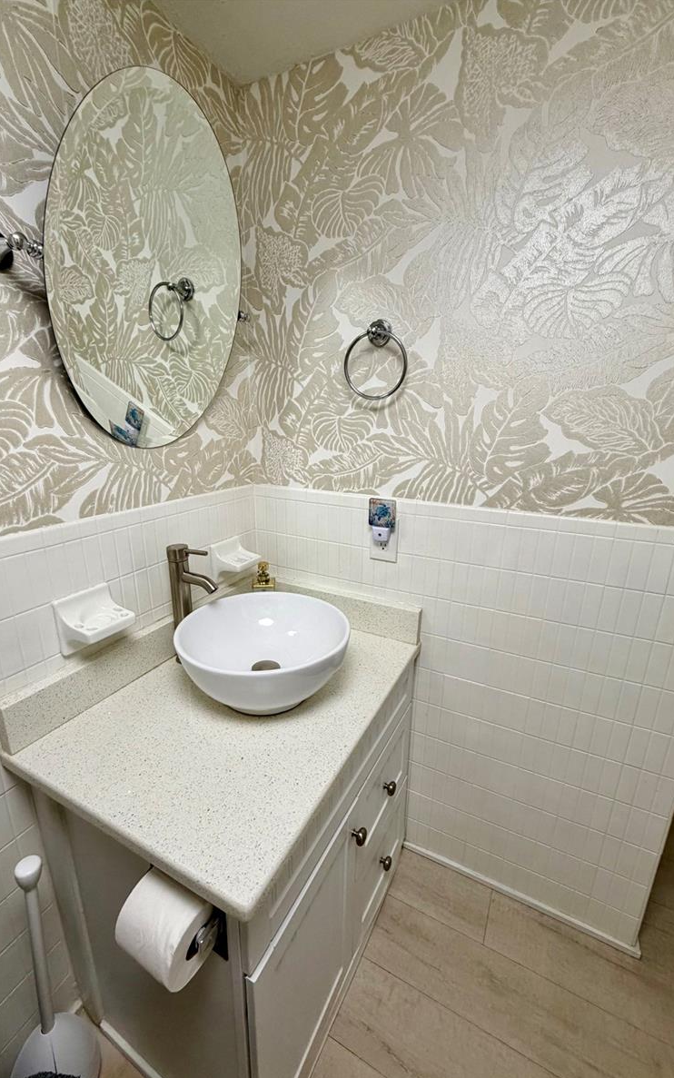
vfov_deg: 101.5
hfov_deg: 74.8
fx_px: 441
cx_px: 331
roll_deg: -0.7
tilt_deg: -15.1
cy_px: 543
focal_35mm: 15
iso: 160
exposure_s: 1/120
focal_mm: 2.22
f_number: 2.2
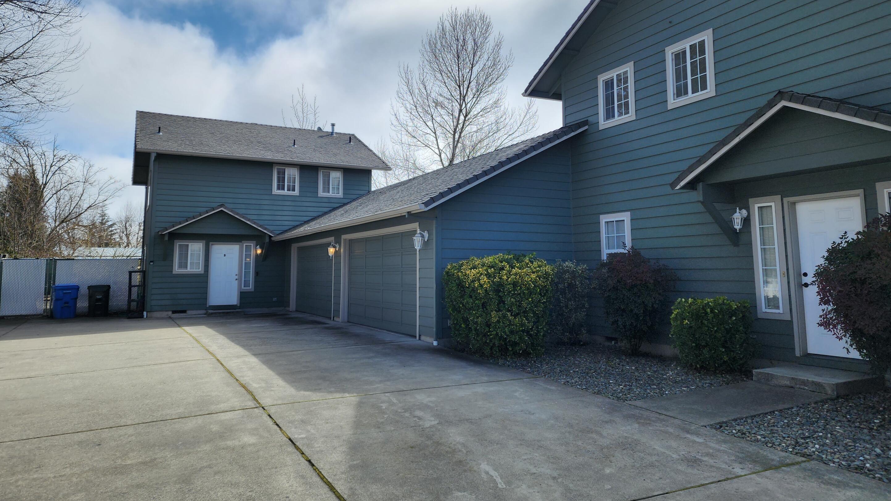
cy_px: 194
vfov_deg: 44.1
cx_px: 433
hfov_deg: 71.9
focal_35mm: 26
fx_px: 614
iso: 12
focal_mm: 6.4
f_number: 1.8
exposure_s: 1/1641
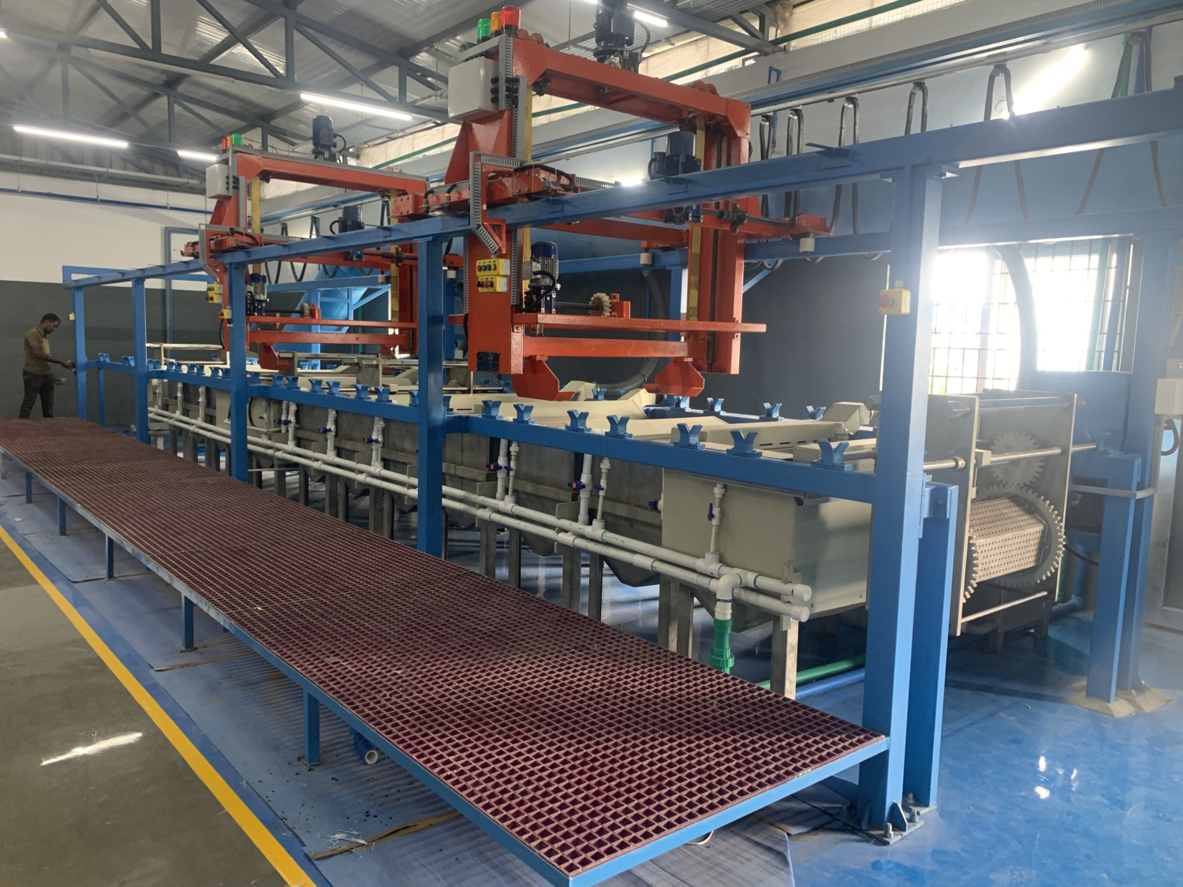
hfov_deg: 67.3
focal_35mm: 26
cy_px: 444
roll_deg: -2.0
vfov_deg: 53.1
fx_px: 889
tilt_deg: -7.2
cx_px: 592
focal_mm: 4.25
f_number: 1.8
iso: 125
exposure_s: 1/50
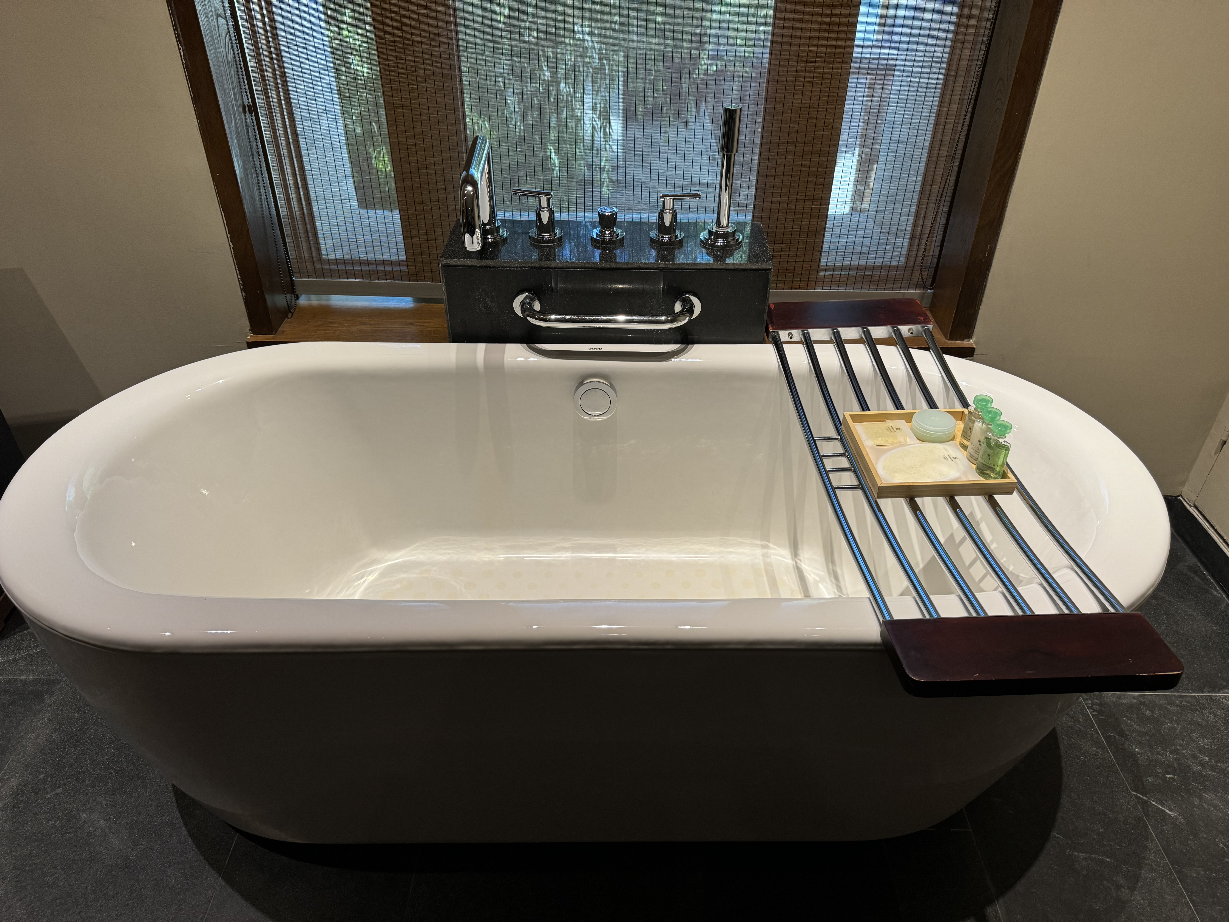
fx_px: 852
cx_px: 614
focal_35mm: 24
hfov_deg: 71.6
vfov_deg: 56.8
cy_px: 461
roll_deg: -0.4
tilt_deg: -36.3
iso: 200
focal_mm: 6.76
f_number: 1.78
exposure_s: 1/88
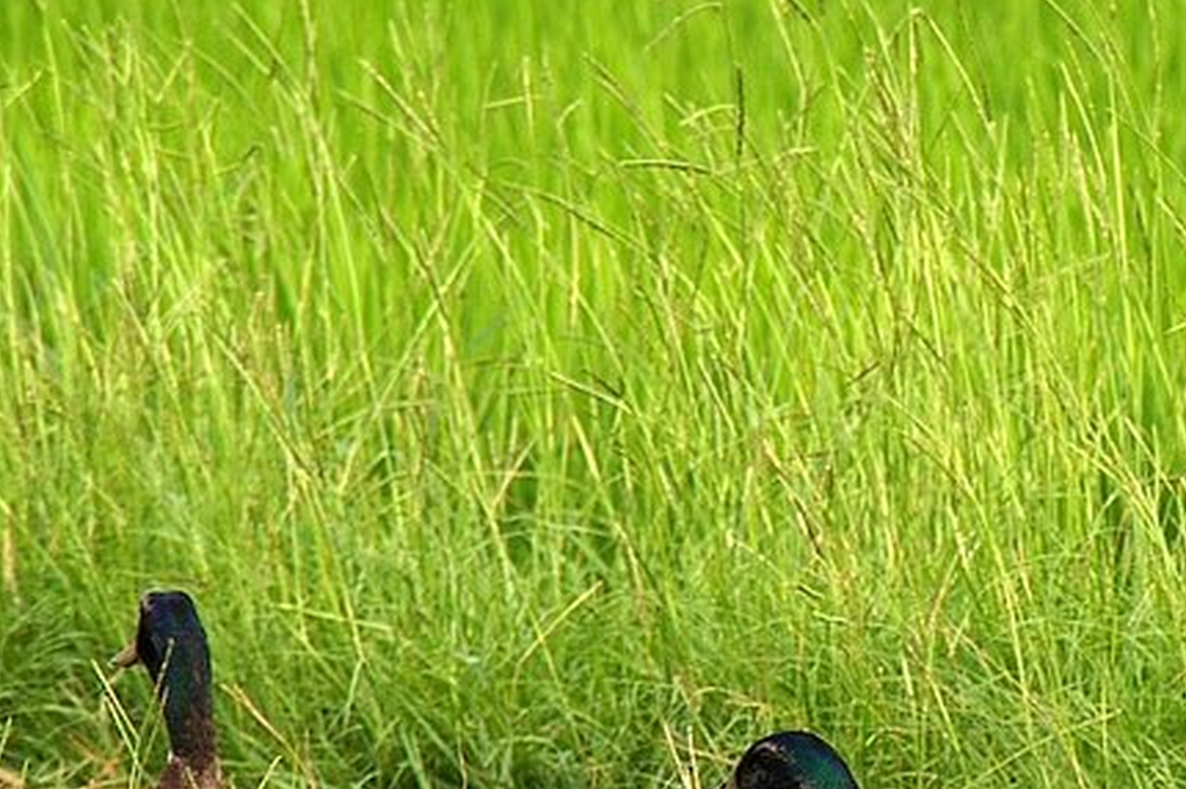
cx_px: 1175
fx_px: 23537
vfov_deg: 1.9
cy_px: 650
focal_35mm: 715
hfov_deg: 2.9
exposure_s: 1/350
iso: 200
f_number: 6.7
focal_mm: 200
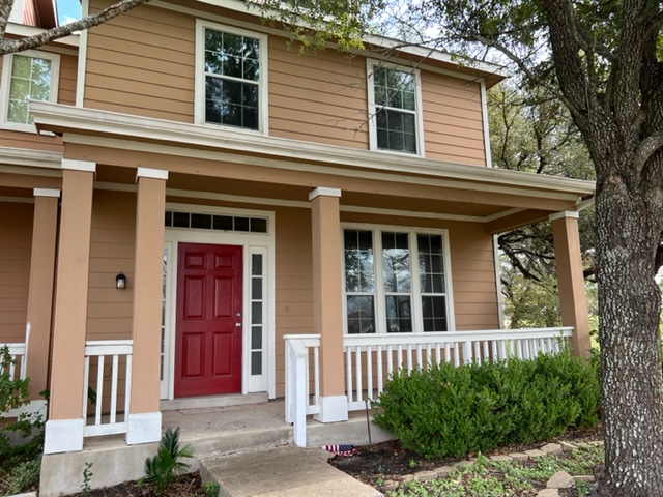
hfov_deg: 67.3
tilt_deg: +8.6
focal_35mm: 26
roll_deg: +1.8
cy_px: 248
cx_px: 332
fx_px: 498
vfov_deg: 53.1
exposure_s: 1/448
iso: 50
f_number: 1.5
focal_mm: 5.7
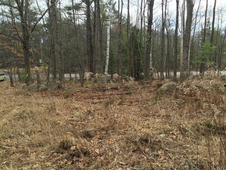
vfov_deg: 48.2
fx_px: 189
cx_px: 113
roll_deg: +0.7
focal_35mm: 29
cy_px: 85
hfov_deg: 61.7
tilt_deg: -8.9
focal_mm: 4.15
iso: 32
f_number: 2.2
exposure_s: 1/608
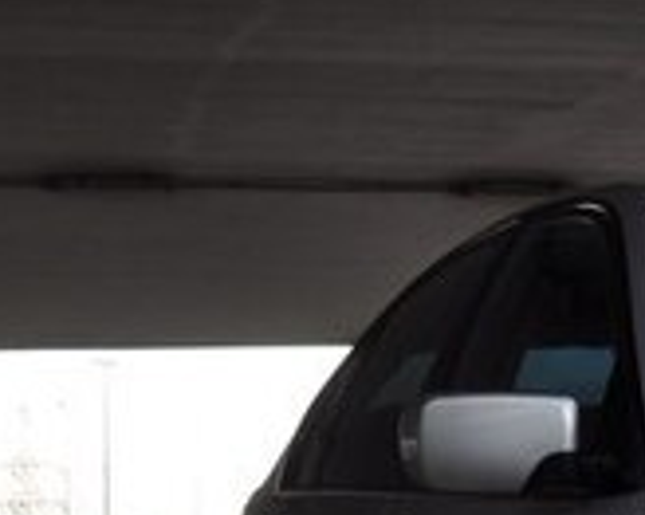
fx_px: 2804
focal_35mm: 147
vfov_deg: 10.3
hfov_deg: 11.8
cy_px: 676
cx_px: 1274
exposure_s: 1/160
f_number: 4.2
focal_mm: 26
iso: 200
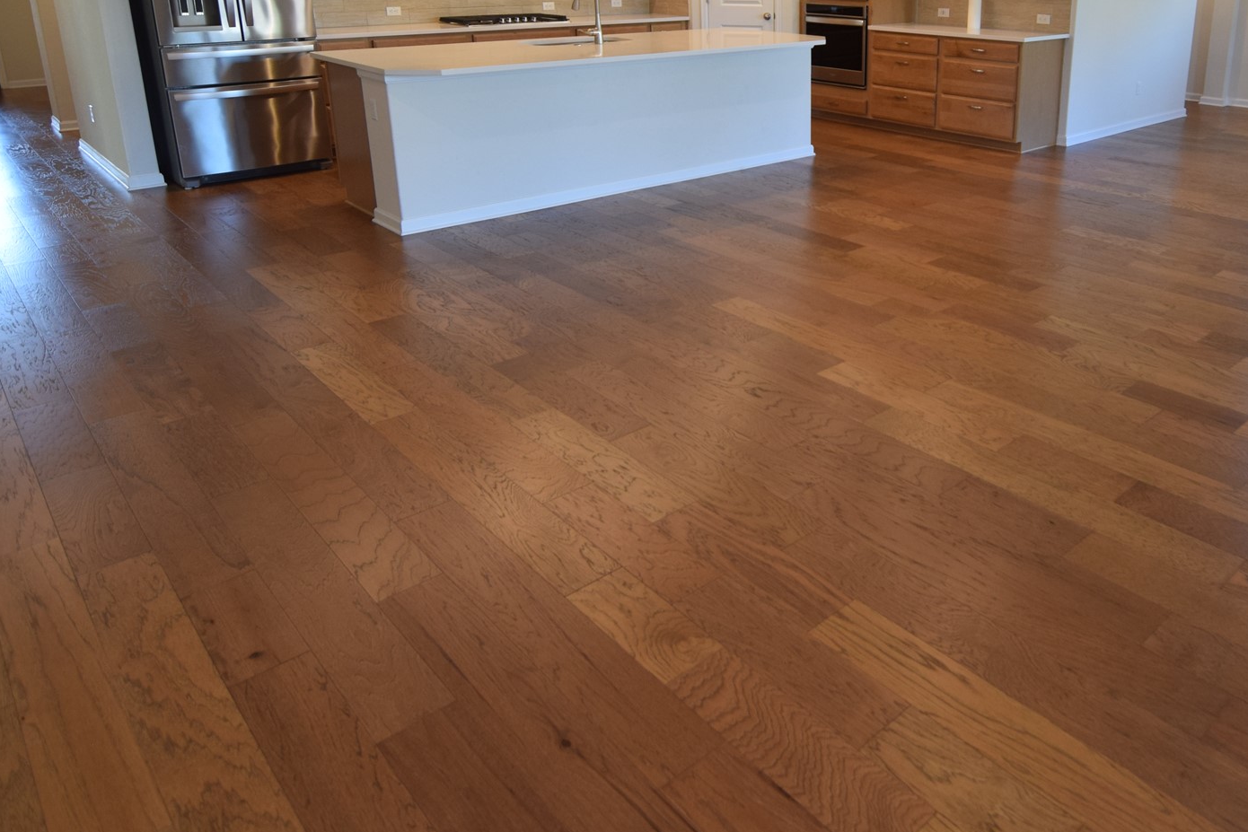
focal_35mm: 26
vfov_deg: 48.2
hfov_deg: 68.0
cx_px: 828
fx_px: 894
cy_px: 217
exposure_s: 1/60
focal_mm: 11
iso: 400
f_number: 4
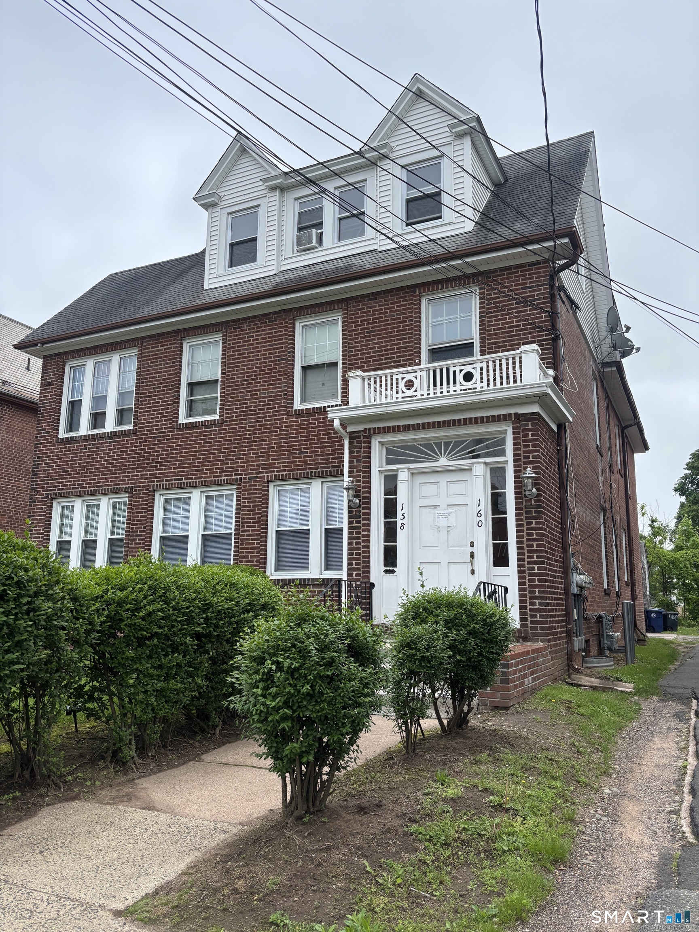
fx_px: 700
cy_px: 466
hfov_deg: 53.1
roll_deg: -0.8
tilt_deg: +10.0
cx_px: 350
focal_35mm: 26
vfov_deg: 67.3
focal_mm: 5.96
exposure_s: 1/1912
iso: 50
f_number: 1.6
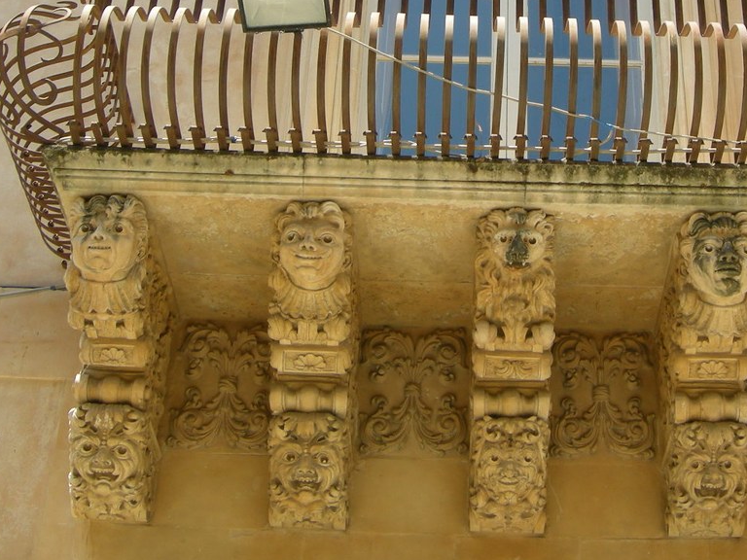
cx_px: 562
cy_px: 49
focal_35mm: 75
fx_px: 1618
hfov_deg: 25.7
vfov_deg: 19.3
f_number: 4.3
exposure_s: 1/130
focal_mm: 7.5
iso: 64
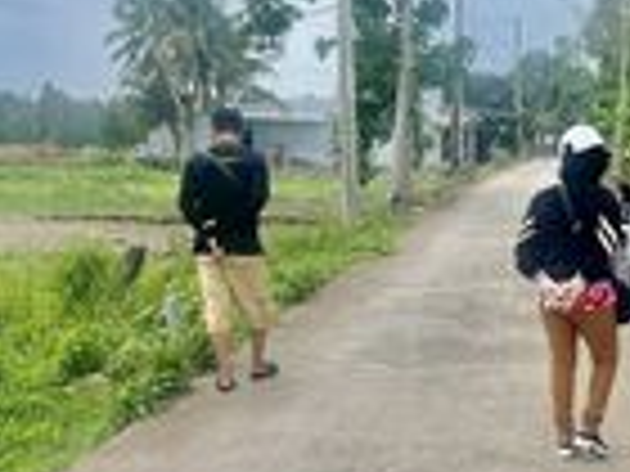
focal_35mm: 65
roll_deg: -1.9
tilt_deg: -11.7
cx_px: 511
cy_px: 393
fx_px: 1183
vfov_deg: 22.2
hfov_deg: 29.1
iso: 50
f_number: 1.5
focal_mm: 5.7
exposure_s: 1/4630
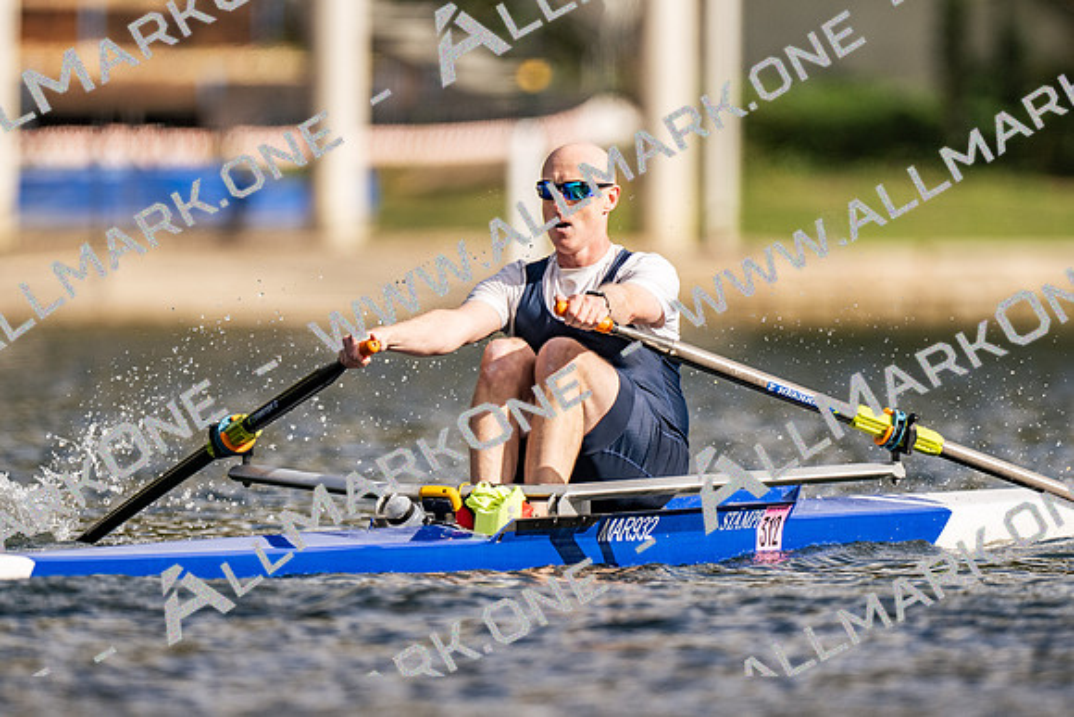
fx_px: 26869
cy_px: 358
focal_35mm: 900
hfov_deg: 2.3
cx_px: 537
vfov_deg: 1.5
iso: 125
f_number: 4
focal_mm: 600
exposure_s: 1/2500
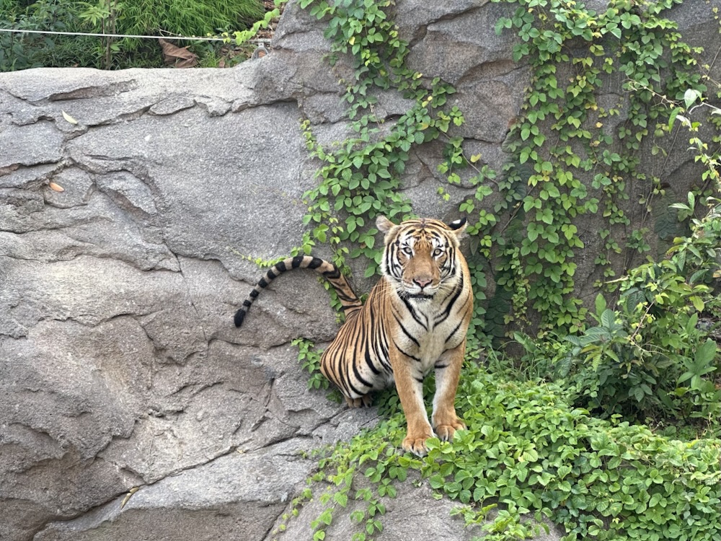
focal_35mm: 77
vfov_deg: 19.1
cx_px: 360
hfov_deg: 25.3
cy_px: 270
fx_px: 1604
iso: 32
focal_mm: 9
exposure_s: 1/116
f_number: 2.8
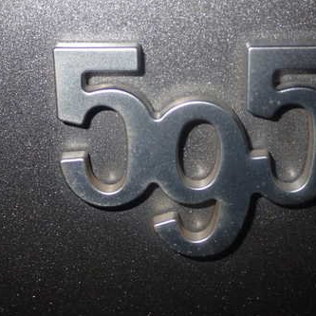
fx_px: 723
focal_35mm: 70
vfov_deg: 24.6
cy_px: 146
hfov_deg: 24.6
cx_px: 188
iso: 200
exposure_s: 1/40
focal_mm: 7.84
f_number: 9
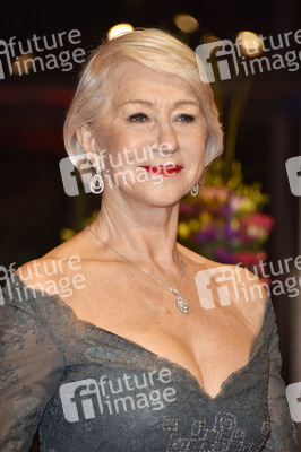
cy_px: 226
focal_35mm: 210
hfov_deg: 6.5
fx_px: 2638
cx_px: 150
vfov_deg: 9.8
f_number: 5.6
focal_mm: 210
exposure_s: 1/125
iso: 800
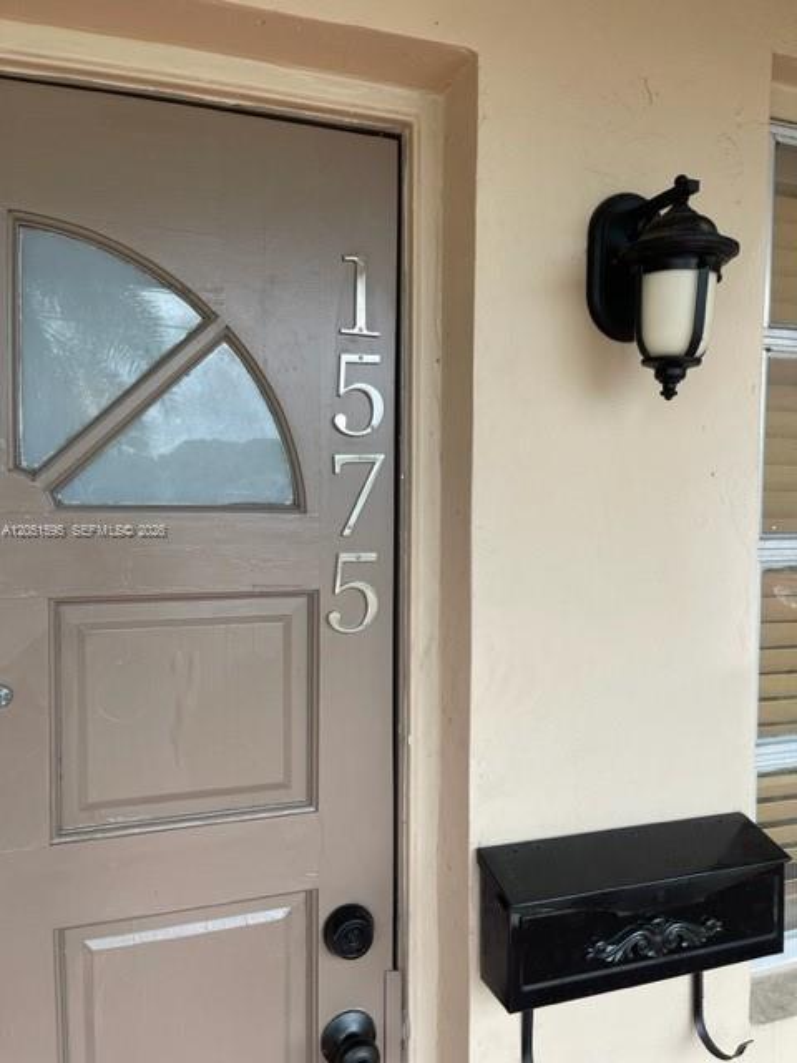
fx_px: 798
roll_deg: +0.1
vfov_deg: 67.3
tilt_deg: -2.4
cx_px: 398
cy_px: 532
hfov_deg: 53.1
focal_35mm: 26
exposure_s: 1/274
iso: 32
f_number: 1.6
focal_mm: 5.1
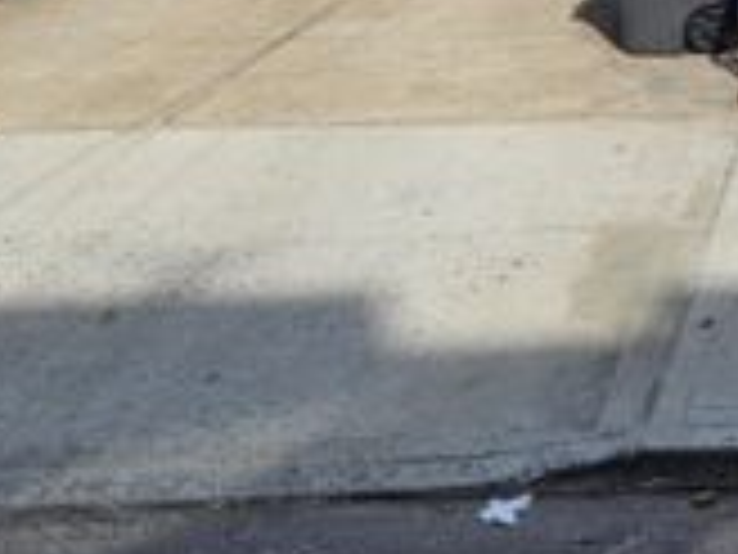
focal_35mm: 90
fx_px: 1919
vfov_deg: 14.3
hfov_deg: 19.9
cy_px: -468
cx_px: 976
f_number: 1.8
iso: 25
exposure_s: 1/2500
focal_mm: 5.4
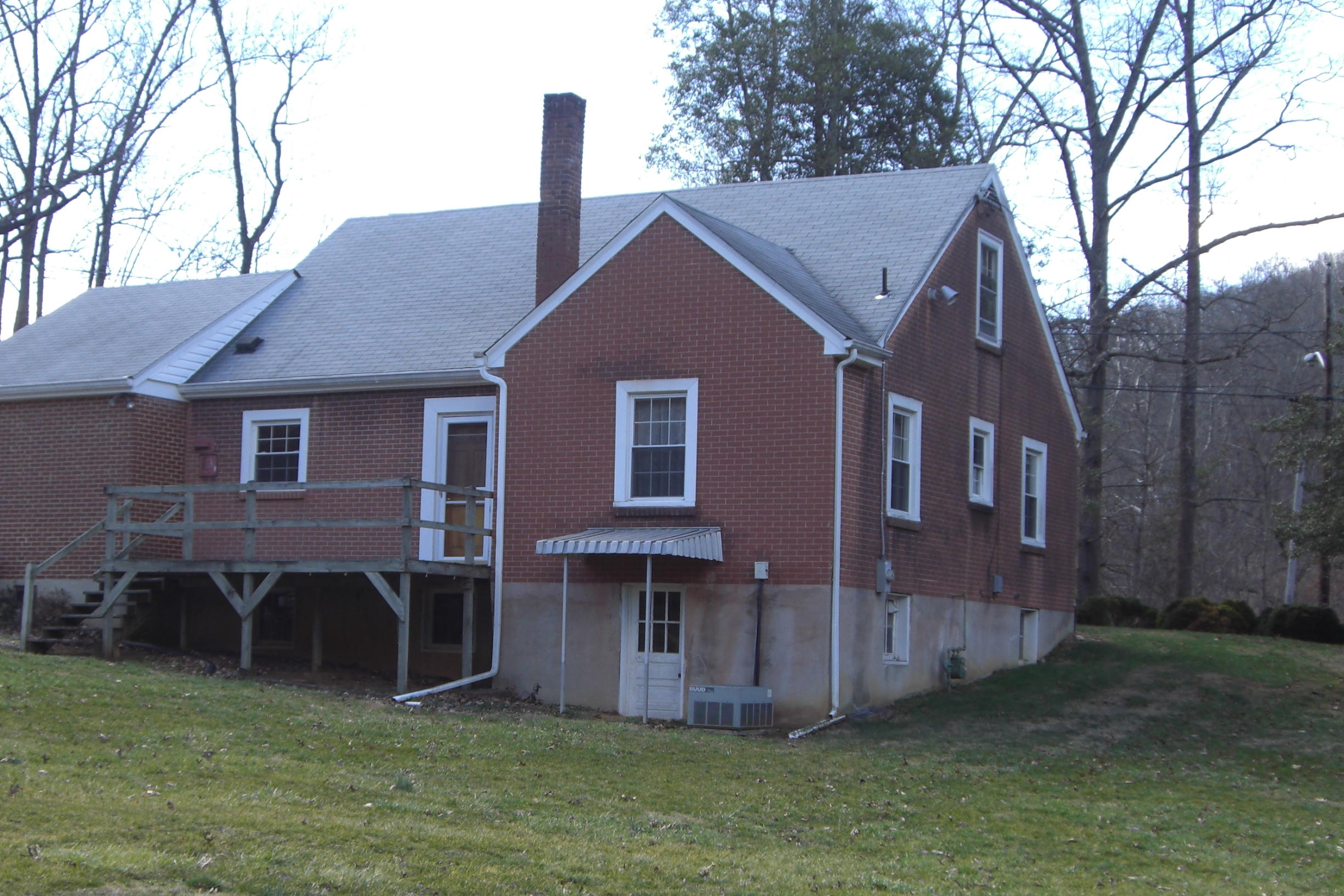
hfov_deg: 33.4
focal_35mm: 60
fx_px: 2240
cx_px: 644
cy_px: 586
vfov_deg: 22.5
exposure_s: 1/200
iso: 64
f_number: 3
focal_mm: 7.6
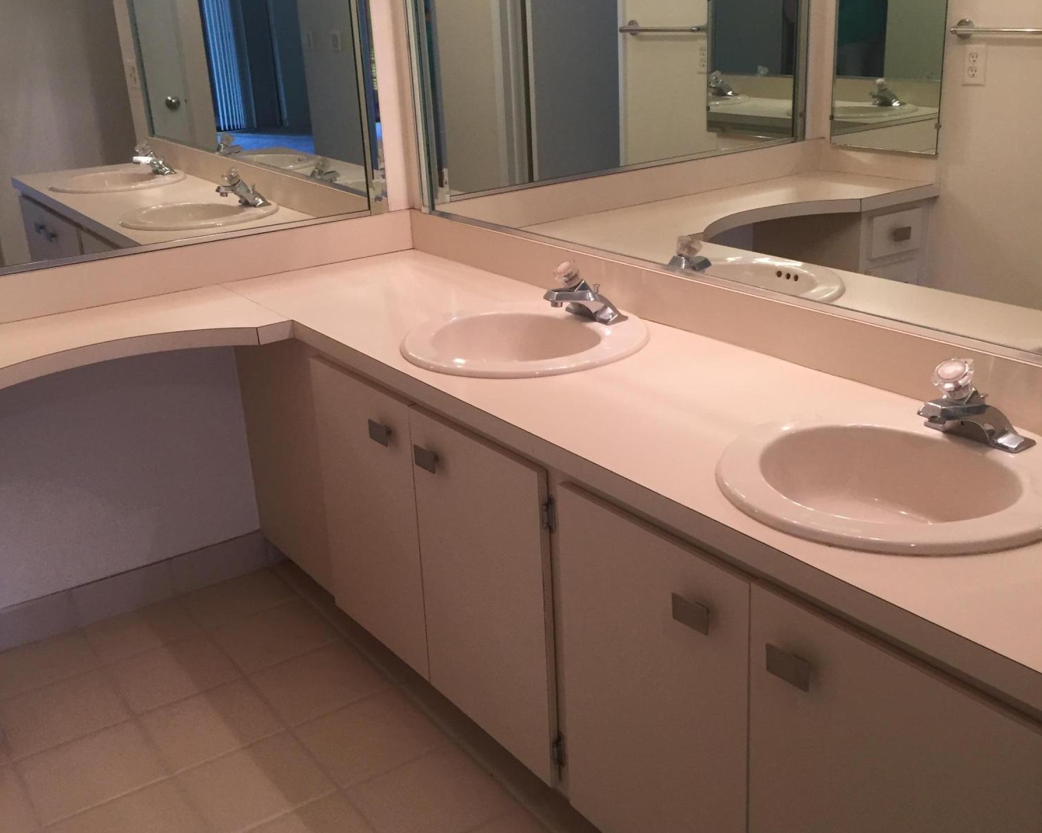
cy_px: 405
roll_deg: +4.2
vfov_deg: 39.2
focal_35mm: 38
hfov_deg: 47.9
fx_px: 1172
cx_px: 521
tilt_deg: -18.8
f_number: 2.2
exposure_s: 1/30
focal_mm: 4.15
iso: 50
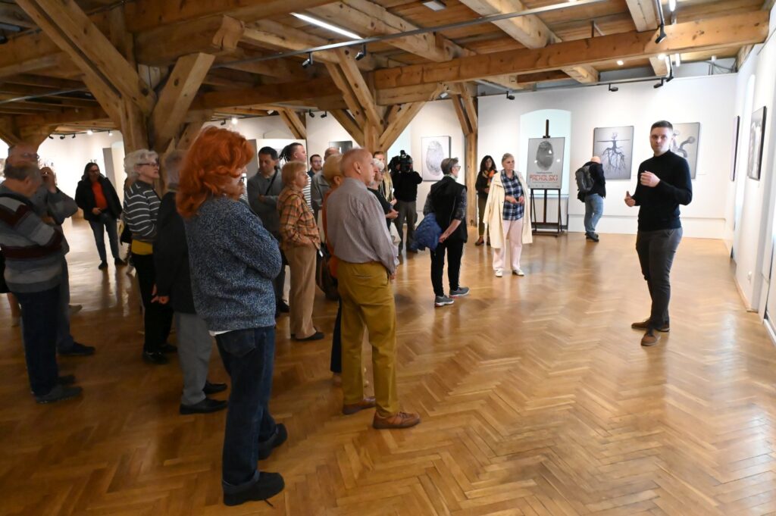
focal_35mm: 24
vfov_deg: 53.1
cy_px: 258
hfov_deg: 73.8
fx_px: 517
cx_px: 388
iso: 20000
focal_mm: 24
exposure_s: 1/320
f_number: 9
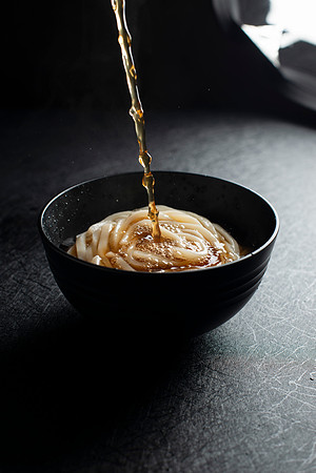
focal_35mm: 50
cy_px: 236
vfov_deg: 39.6
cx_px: 158
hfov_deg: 27.0
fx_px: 658
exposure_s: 1/200
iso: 100
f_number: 5.6
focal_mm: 50
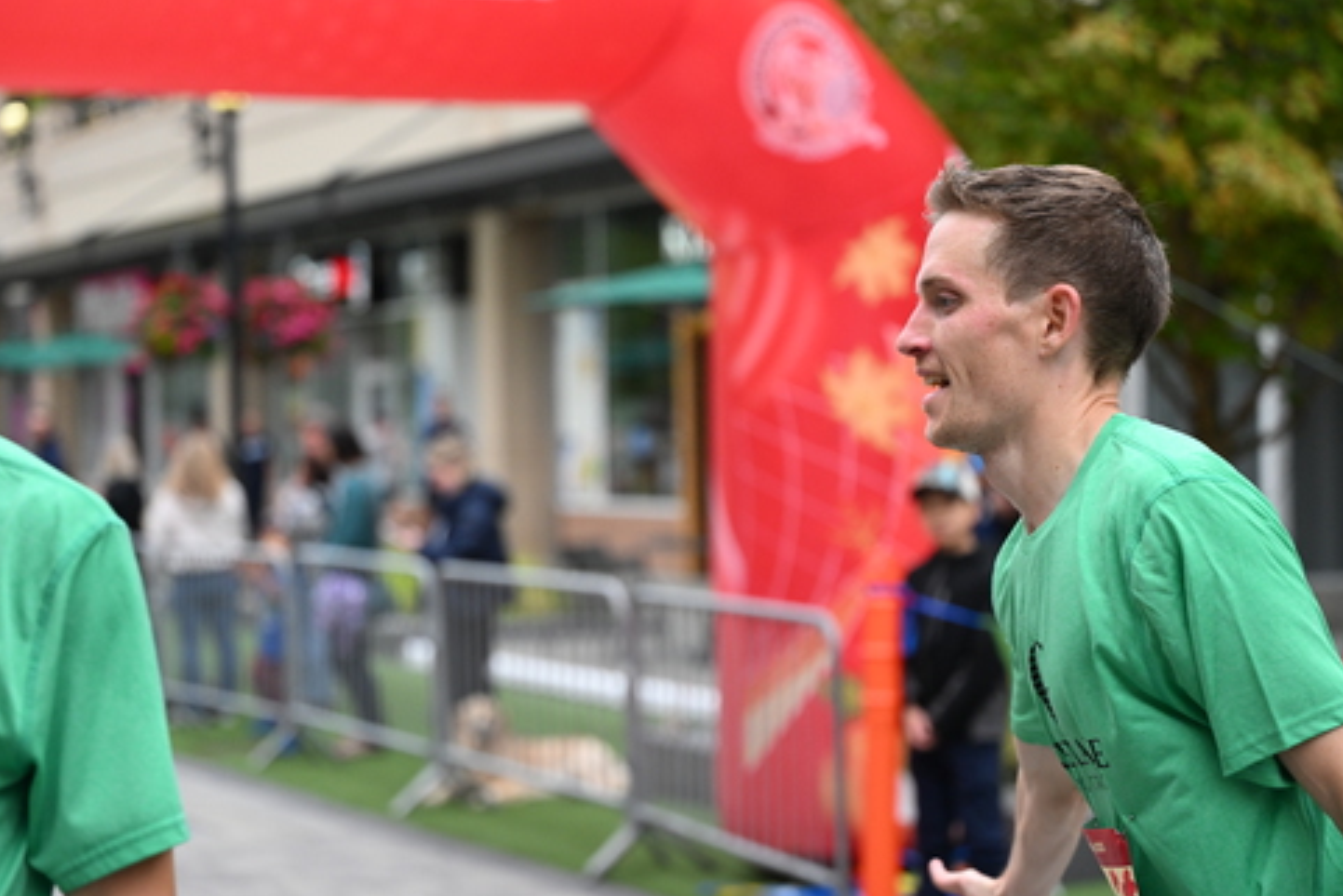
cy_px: 504
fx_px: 2985
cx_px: 712
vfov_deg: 17.1
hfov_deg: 25.4
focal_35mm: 80
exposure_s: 1/1250
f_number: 2.8
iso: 1600
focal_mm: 70
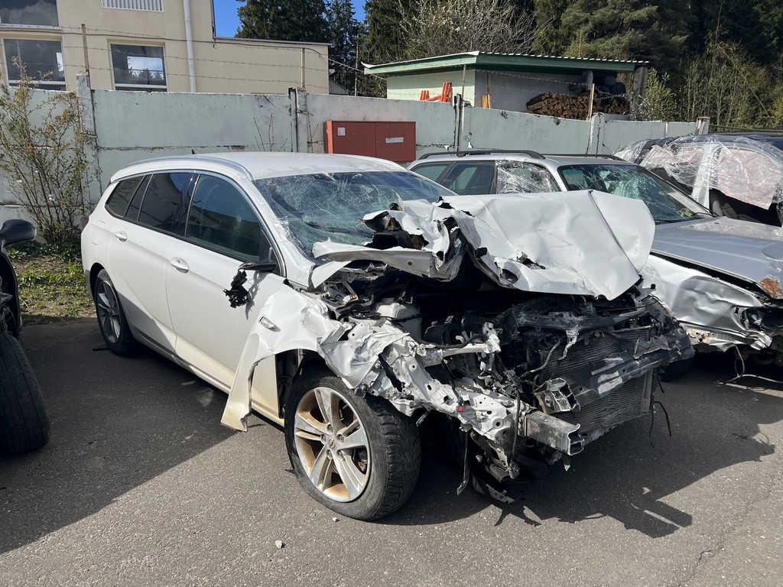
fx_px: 588
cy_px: 294
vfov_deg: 53.1
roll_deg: +0.9
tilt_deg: -11.0
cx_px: 392
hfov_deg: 67.3
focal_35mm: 26
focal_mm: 5.7
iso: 50
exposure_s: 1/6579
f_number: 1.5
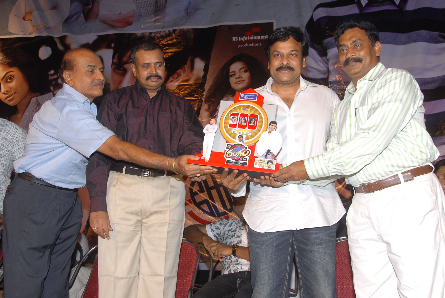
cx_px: 222
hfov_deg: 49.5
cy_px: 149
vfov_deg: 34.4
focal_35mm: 39
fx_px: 483
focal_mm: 26
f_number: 6.3
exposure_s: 1/125
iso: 320
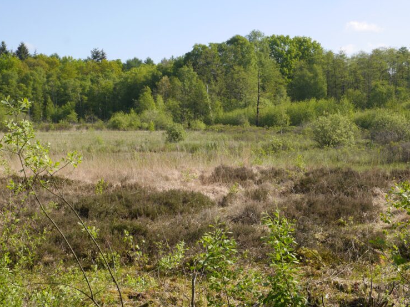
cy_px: 159
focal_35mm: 52
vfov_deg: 28.0
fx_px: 616
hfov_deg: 36.8
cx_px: 207
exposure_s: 1/80
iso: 200
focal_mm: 25
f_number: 14
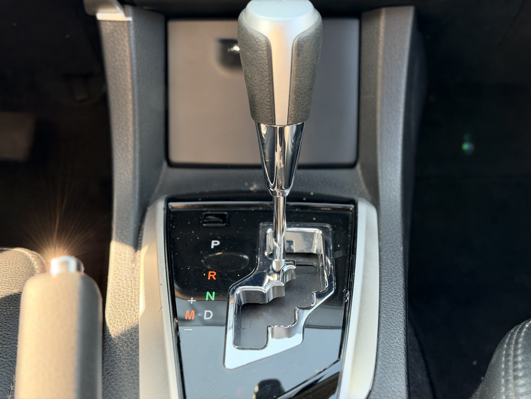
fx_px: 736
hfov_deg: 39.7
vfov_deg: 30.3
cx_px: 266
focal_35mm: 48
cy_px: 200
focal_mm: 6.76
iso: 125
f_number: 1.78
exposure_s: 1/113
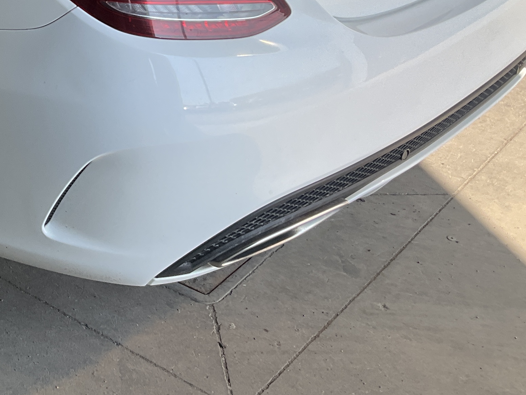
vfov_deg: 18.8
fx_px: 1140
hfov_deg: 24.2
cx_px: -64
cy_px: -44
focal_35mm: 75
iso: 25
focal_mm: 3
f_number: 1.8
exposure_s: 1/370
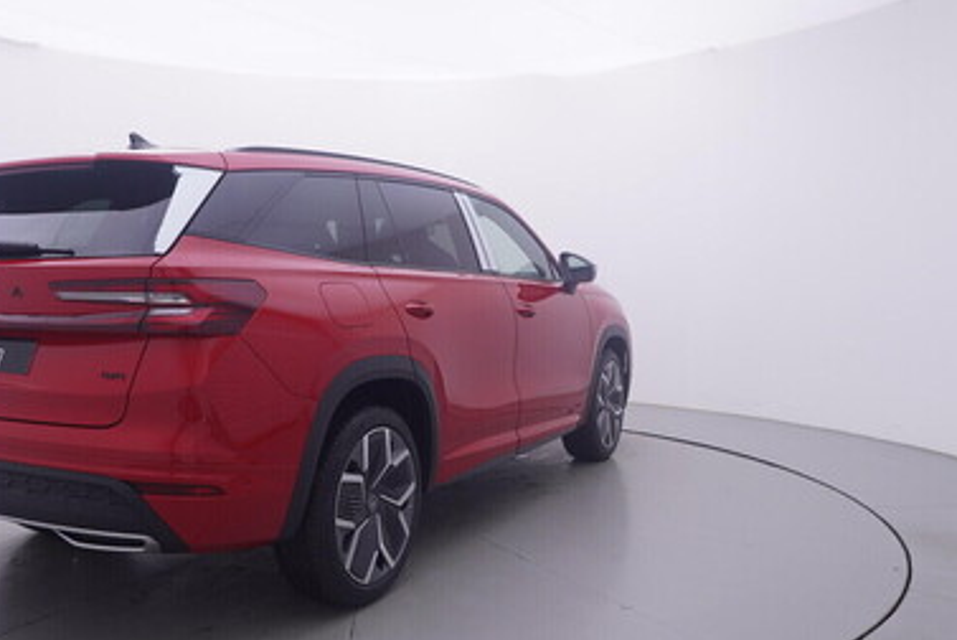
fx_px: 871
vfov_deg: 40.3
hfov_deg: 57.1
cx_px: 380
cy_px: 319
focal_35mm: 33
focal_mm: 15
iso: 200
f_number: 5
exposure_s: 1/80
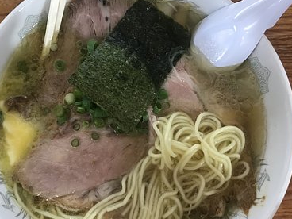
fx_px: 329
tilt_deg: -78.1
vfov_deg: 36.8
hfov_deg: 47.4
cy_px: 117
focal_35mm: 39
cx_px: 108
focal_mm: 3.99
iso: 100
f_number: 1.8
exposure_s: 1/17
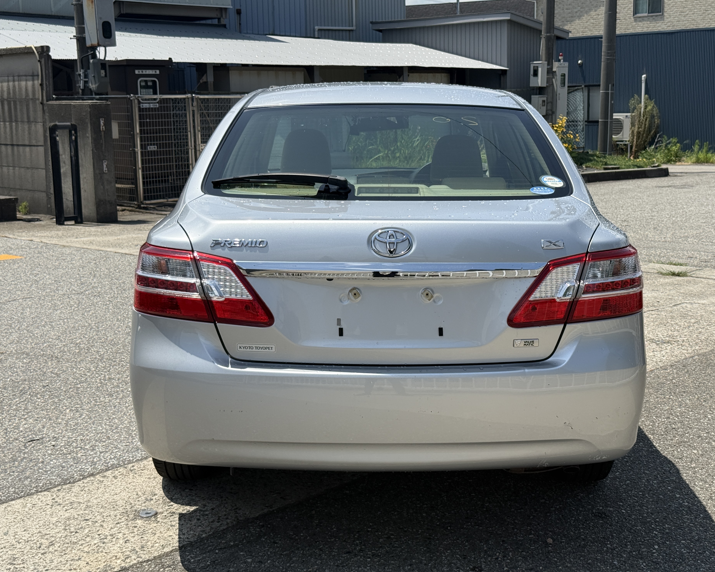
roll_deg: +0.6
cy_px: 281
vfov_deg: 29.7
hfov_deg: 36.6
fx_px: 1079
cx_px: 388
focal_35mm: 51
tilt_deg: -8.7
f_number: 1.78
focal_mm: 6.76
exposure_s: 1/7874
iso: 80
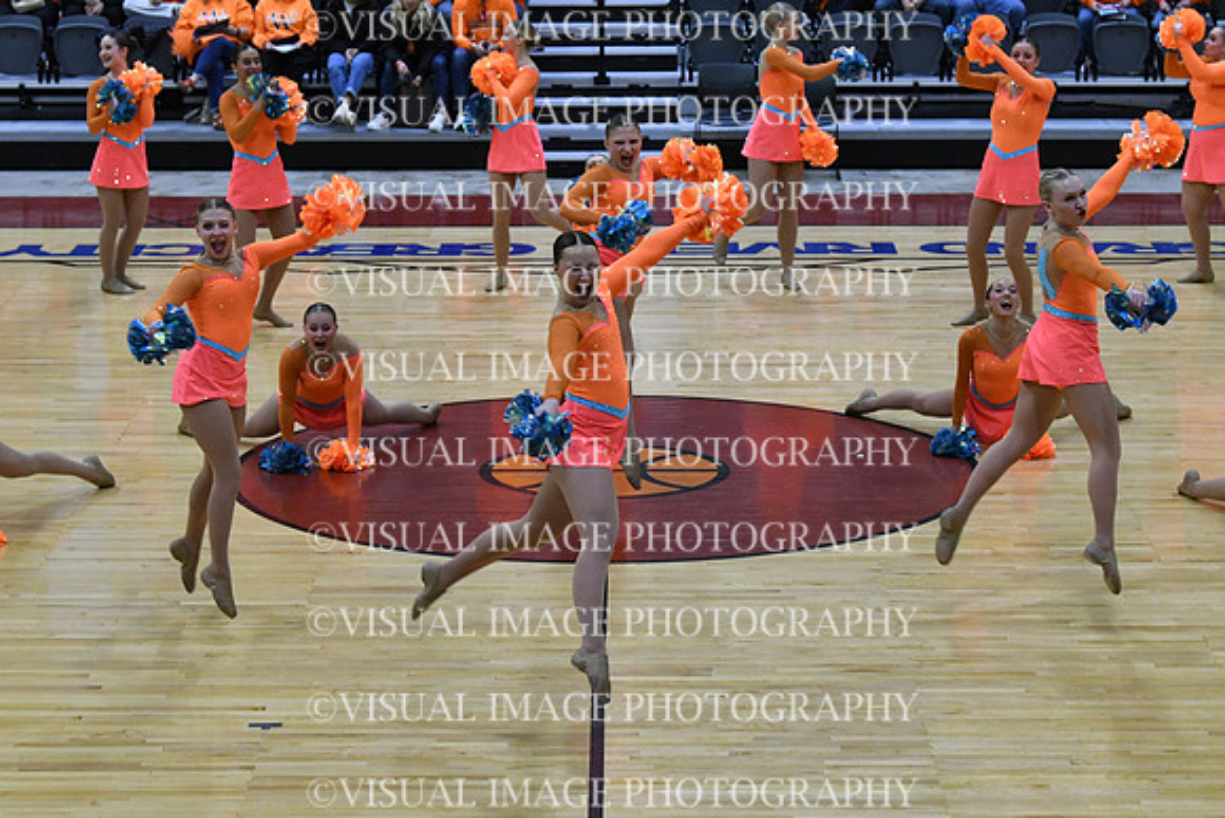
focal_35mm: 105
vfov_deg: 13.0
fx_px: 3574
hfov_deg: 19.5
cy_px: 409
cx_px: 612
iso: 4000
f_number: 4
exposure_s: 1/500
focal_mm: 70
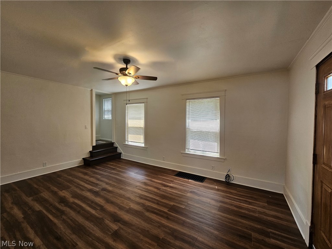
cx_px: 166
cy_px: 124
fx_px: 125
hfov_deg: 106.2
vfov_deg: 89.9
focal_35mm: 13
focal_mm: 2.2
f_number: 2.2
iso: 80
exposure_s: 1/60
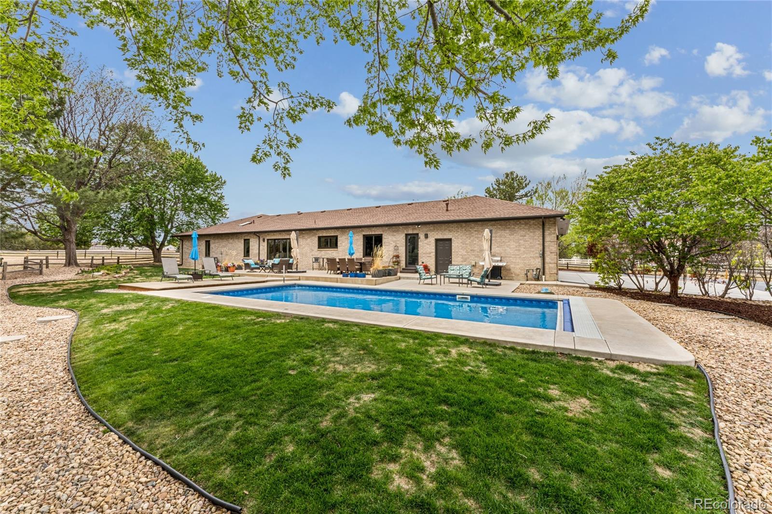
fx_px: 300
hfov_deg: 104.3
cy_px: 257
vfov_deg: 81.2
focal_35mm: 14
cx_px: 386
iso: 125
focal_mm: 14
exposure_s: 1/30
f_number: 22
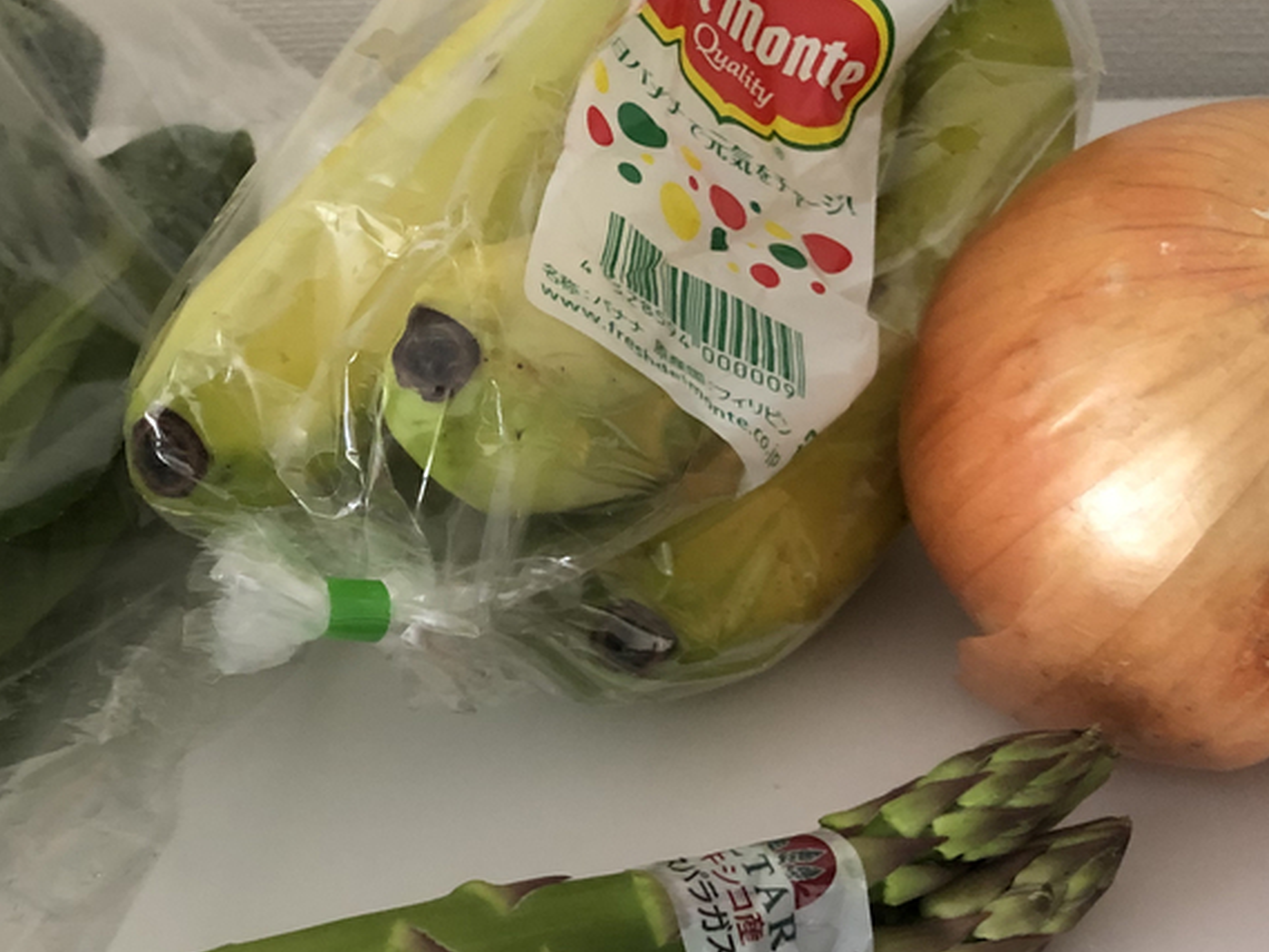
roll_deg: +1.9
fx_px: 2163
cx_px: 328
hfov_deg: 32.1
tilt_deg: -38.0
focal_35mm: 59
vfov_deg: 24.8
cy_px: 537
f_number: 1.8
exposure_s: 1/6
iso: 80
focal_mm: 3.99
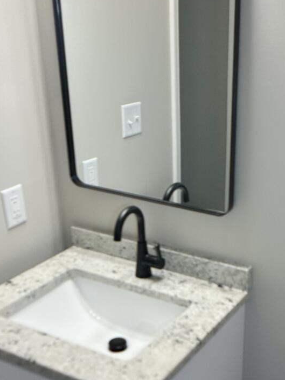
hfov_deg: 21.5
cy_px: 247
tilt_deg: -24.5
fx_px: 747
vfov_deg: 28.4
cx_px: 200
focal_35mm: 68
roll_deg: -0.7
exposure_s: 1/256
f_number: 1.78
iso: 80
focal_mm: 6.86
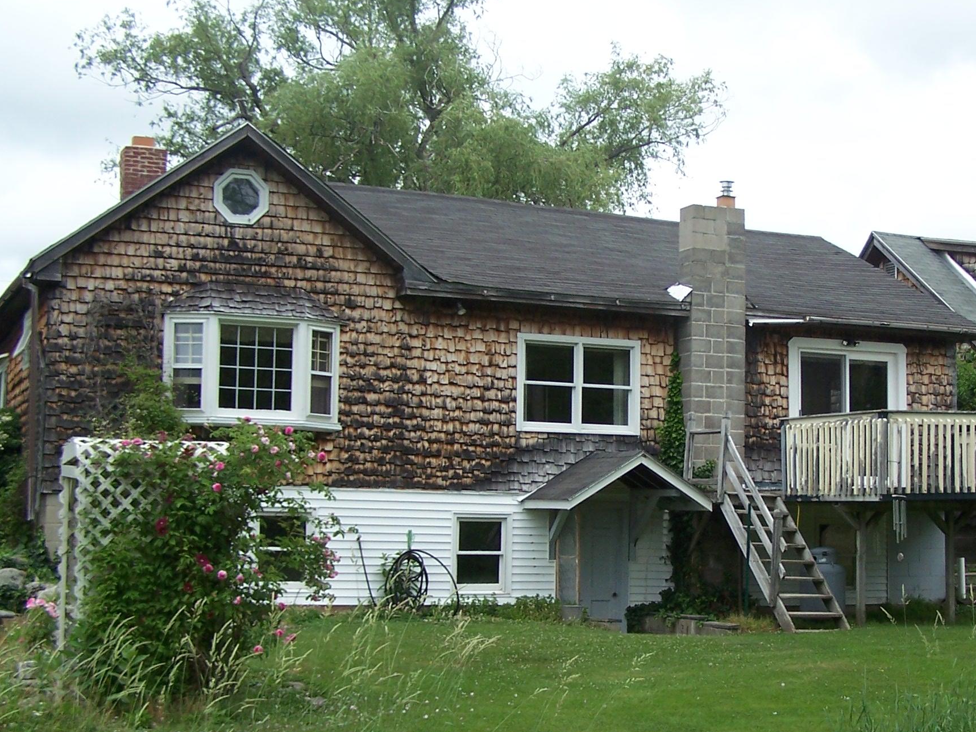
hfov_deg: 33.4
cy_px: 452
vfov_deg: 25.6
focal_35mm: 57
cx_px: 667
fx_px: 1607
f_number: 2.8
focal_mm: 6.3
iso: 80
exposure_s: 1/750
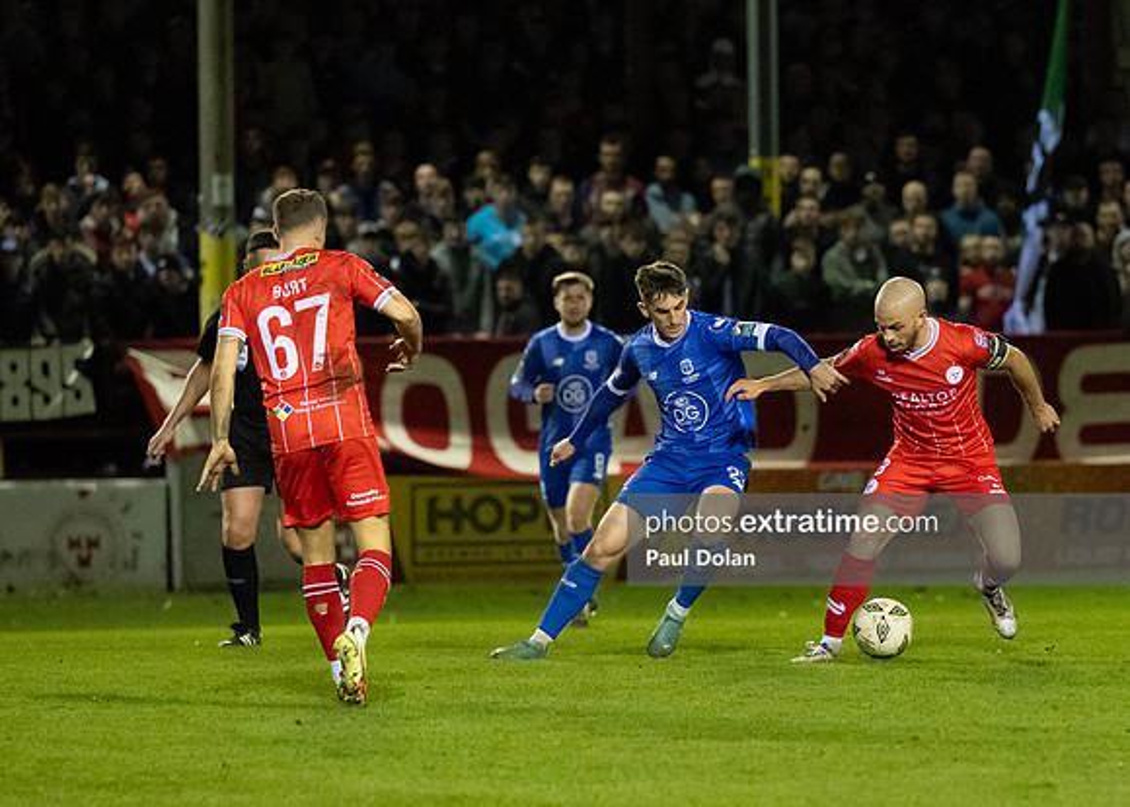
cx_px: 875
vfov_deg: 4.4
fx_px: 10597
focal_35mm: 330
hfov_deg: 6.1
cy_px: 534
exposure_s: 1/1250
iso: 8000
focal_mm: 165
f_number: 3.2
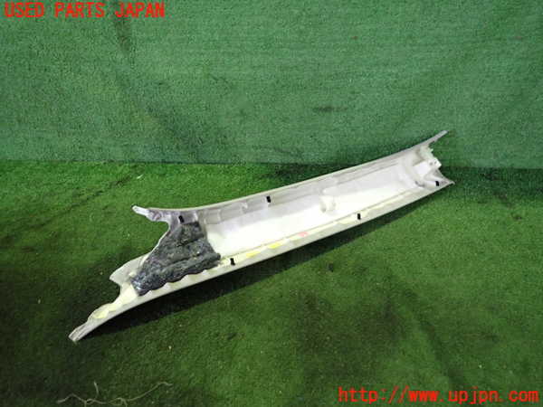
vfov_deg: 54.9
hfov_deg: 69.4
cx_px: 272
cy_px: 204
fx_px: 392
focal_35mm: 25
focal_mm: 4.5
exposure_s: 1/30
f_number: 2
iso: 640
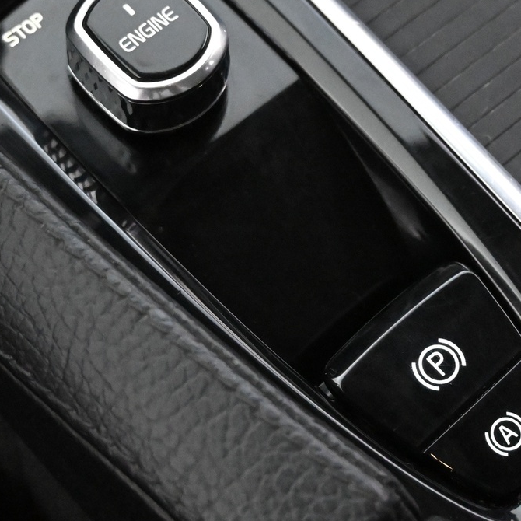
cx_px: 309
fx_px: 1312
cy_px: 198
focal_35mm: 77
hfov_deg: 22.4
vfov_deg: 22.4
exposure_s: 1/40
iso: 11400
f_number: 4.2
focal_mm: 25
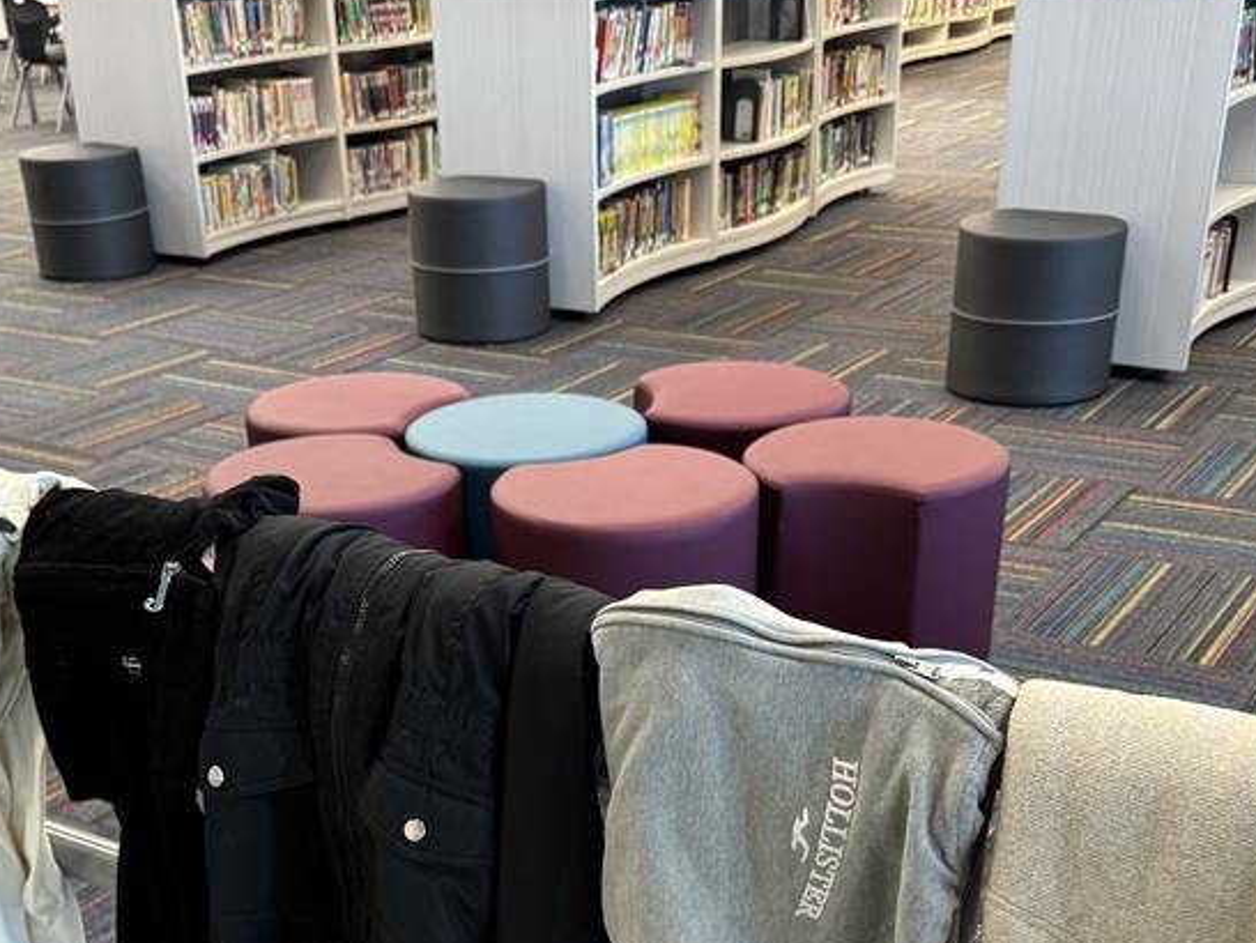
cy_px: 849
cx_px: 552
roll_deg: +3.1
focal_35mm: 45
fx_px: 1633
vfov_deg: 30.8
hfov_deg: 42.0
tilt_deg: -30.5
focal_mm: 6.76
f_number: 1.78
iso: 320
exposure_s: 1/60
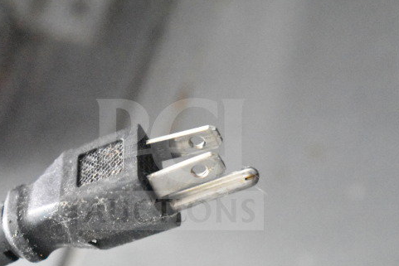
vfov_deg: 13.1
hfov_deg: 19.5
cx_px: 170
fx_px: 1160
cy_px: 164
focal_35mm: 105
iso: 25600
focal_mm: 55
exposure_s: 1/25
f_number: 5.6
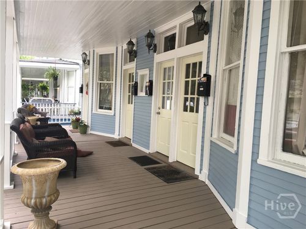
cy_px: 114
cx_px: 153
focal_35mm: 29
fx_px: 256
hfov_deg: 61.7
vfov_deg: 48.2
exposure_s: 1/60
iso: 32
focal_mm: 4.15
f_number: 2.2
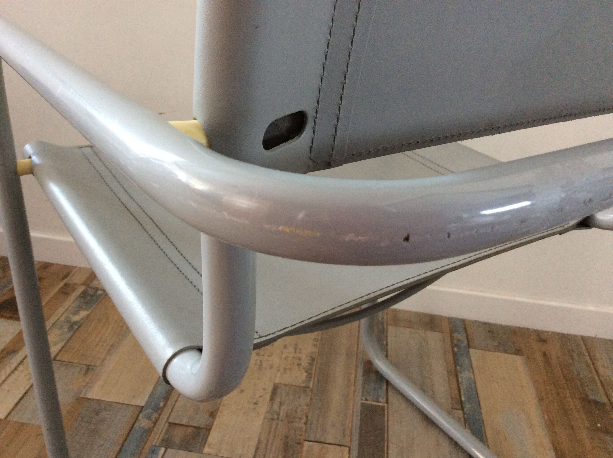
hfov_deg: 56.9
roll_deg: -4.6
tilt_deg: -27.4
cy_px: 229
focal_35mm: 32
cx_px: 306
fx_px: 566
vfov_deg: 44.1
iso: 125
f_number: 2.4
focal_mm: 3.3
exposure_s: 1/25
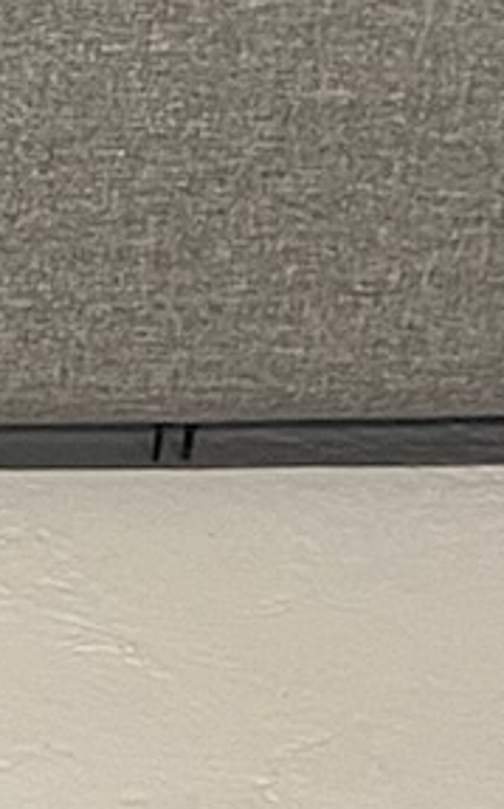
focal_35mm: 197
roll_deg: +1.0
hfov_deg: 5.6
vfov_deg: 10.4
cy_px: -302
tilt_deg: -18.1
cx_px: -1616
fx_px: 4336
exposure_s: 1/50
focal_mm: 5.1
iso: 250
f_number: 1.6
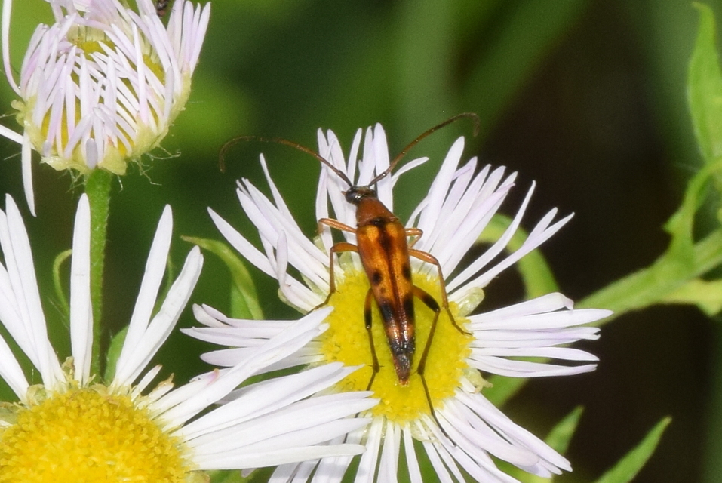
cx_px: 361
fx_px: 4215
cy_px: 242
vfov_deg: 6.6
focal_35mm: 210
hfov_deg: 9.8
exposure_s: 1/160
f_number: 16
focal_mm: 140
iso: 400
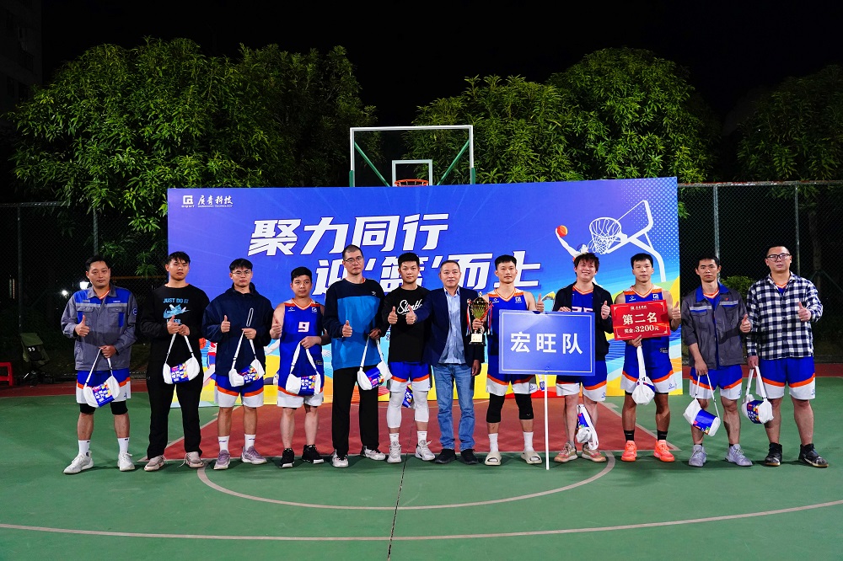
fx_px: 772
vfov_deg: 39.9
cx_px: 422
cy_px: 280
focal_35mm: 33
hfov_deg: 57.2
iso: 5000
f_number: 4
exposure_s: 1/125
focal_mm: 33
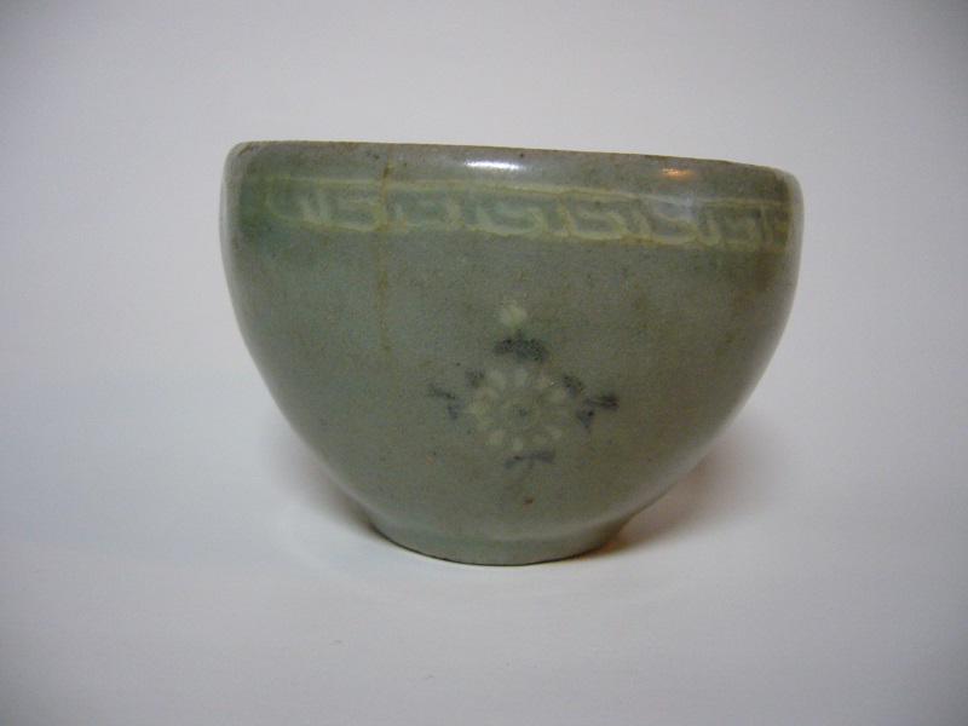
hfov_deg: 52.6
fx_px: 979
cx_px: 484
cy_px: 363
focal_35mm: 35
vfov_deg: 40.7
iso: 200
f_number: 2.8
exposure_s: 1/8
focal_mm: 5.8
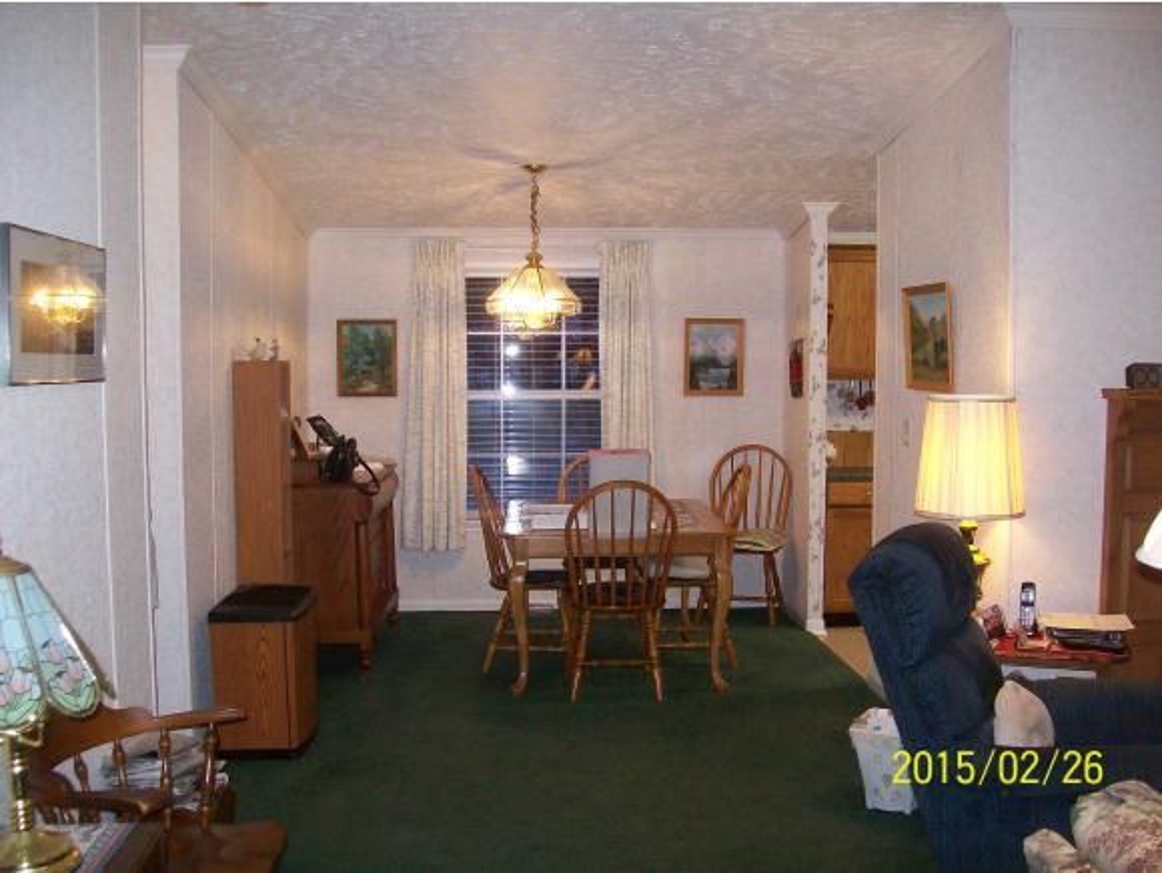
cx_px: 581
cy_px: 436
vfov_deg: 39.7
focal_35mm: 36
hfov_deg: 51.3
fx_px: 1209
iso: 200
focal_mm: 6
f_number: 2.7
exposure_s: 1/64
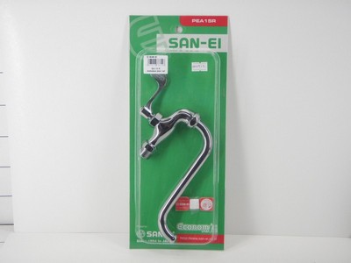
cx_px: 176
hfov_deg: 37.5
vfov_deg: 28.6
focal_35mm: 51
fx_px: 517
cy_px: 132
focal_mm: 9.13
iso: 200
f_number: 4
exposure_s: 1/40
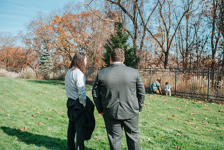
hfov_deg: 54.4
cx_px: 112
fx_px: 218
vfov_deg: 37.9
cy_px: 75
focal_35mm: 35
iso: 200
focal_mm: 35
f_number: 3.5
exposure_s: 1/1250
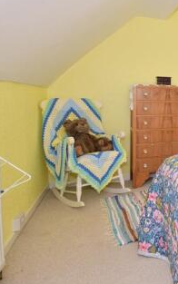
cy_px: 100
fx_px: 248
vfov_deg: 58.6
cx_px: 252
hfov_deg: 28.8
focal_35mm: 32
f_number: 8
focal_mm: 10
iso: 200
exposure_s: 1/2.5
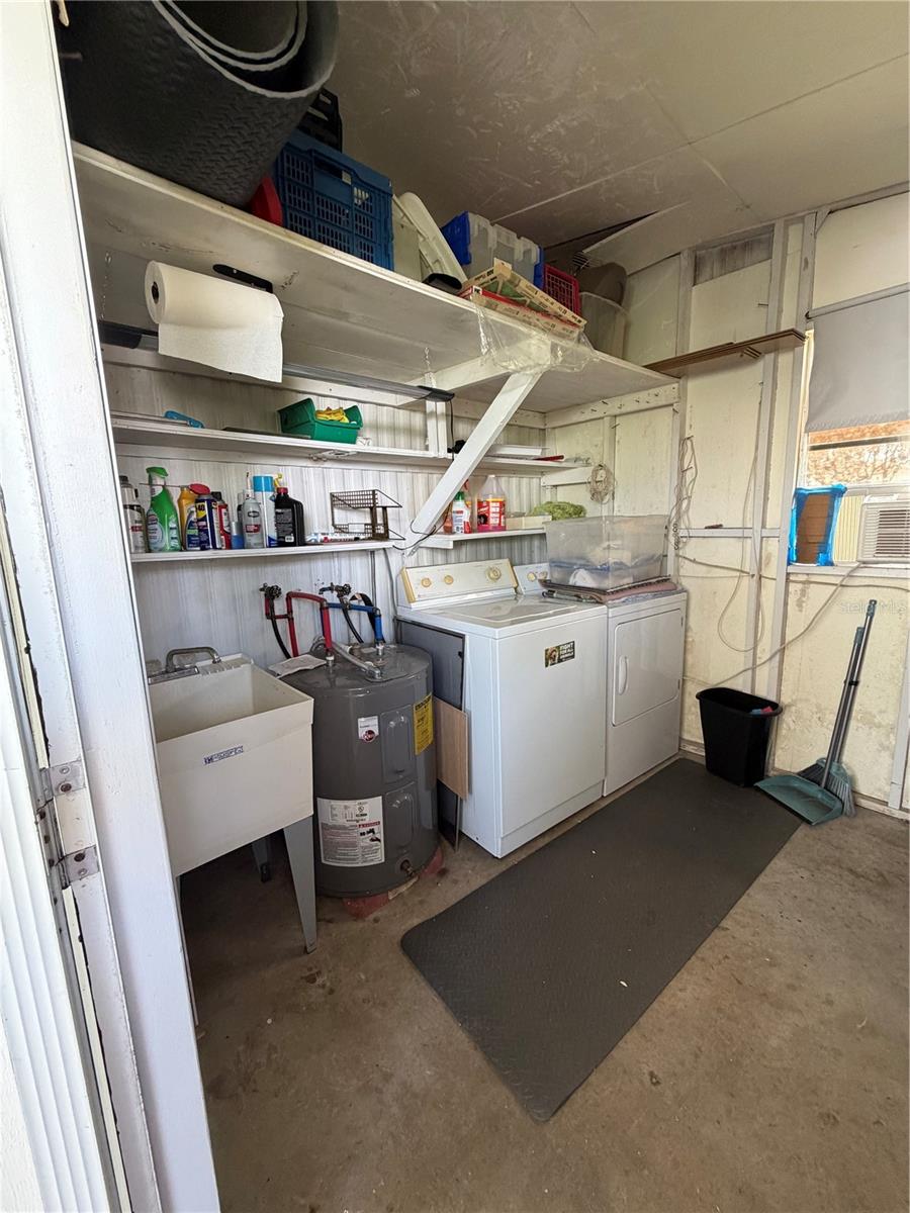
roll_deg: +1.7
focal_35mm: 14
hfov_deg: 85.7
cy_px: 606
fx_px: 491
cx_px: 455
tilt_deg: -8.3
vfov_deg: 102.1
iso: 320
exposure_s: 1/93
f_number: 2.2
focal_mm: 2.22
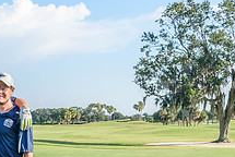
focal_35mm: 93
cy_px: 170
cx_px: -64
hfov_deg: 20.2
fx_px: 608
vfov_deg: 14.4
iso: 200
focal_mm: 23
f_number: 9
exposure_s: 1/320
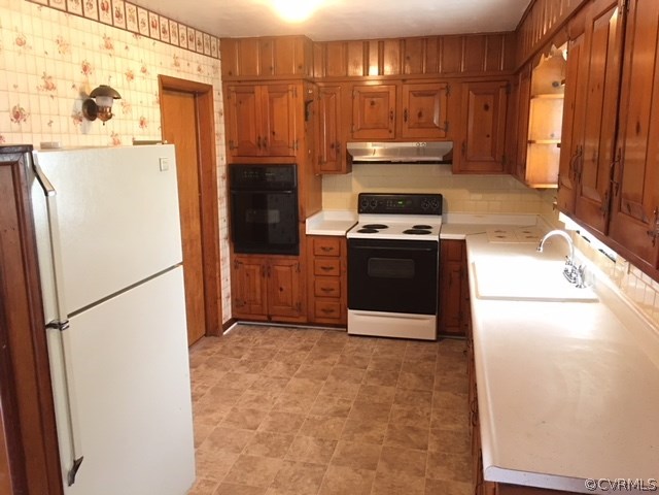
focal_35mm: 29
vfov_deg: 48.2
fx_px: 552
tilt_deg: -9.8
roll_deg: +0.0
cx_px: 330
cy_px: 248
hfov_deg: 61.7
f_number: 2.2
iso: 125
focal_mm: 4.15
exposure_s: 1/15
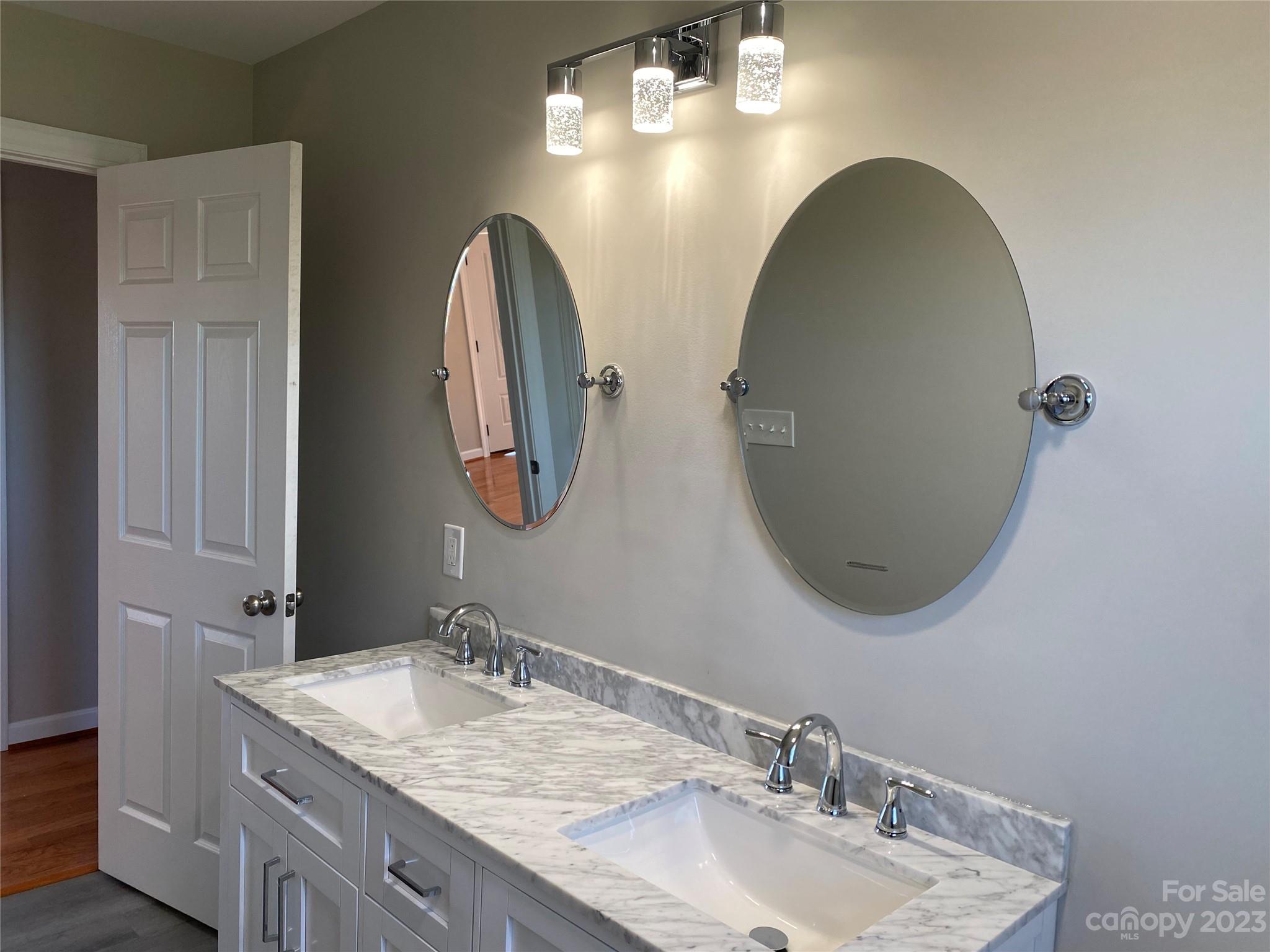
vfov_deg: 53.1
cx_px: 635
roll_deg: -2.7
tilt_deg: -5.1
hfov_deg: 67.3
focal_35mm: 26
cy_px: 476
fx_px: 954
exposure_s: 1/120
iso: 100
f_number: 1.8
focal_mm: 4.25
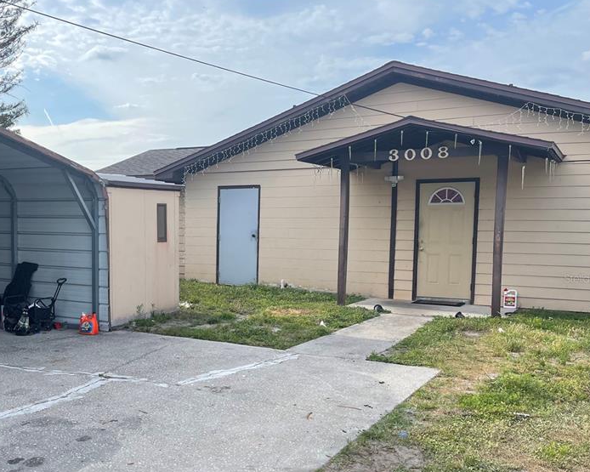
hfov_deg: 49.1
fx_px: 629
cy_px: 278
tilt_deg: -4.5
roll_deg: -0.3
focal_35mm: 36
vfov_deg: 41.0
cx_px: 180
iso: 32
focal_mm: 5.1
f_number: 1.6
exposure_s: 1/1883
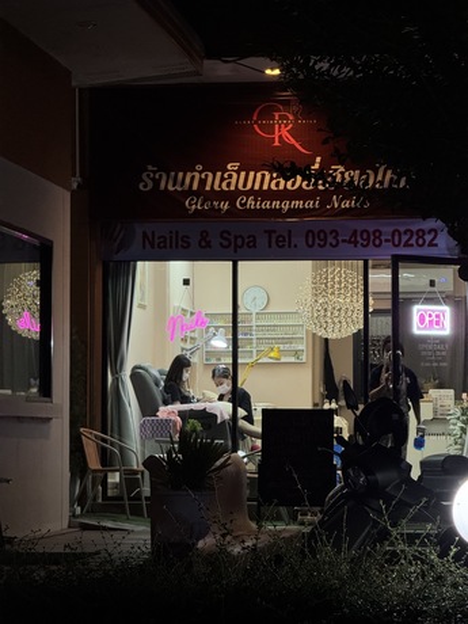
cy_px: 312
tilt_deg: +4.4
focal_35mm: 120
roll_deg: +0.1
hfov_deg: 12.3
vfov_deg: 16.4
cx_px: 234
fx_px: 2163
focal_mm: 15.66
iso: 250
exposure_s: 1/50
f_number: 2.8
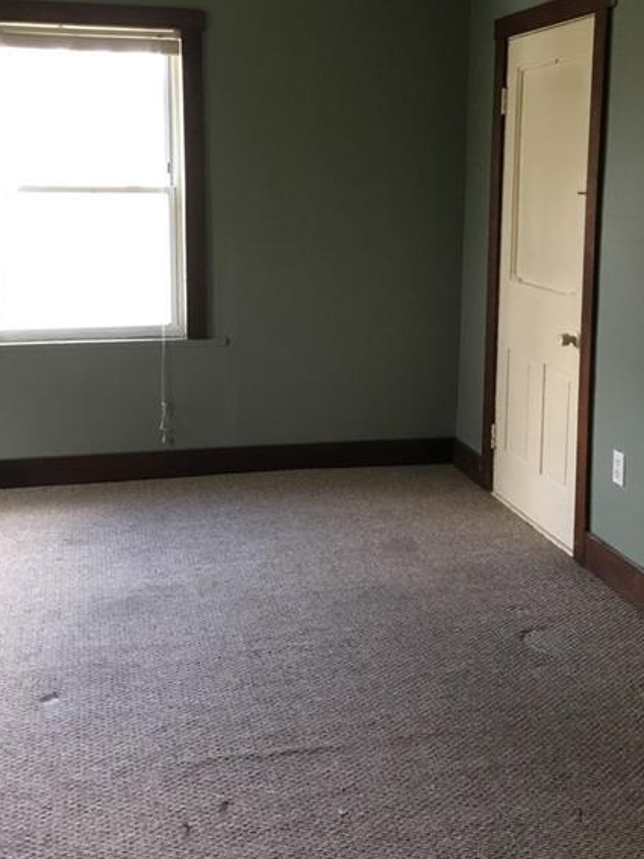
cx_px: 382
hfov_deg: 34.2
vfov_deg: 44.3
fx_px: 1042
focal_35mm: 42
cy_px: 298
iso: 100
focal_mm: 3.3
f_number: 2.4
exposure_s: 1/30
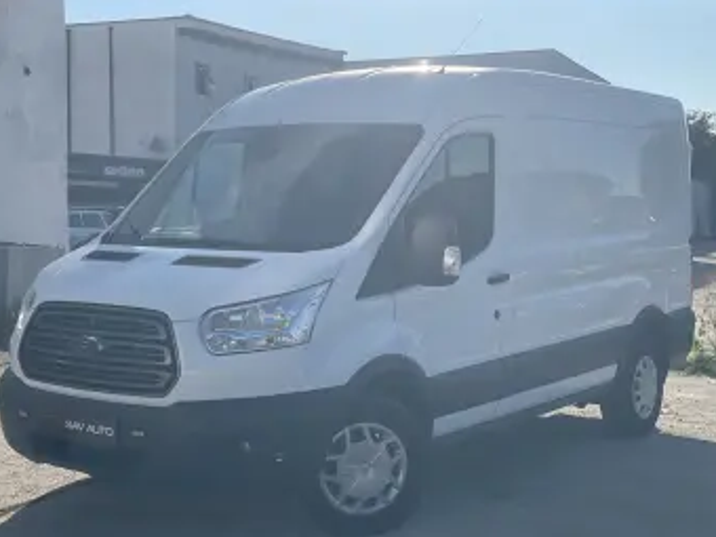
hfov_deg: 34.9
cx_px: 358
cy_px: 274
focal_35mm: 55
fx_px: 1138
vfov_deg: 26.6
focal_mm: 6
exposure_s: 1/2519
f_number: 2
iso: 32
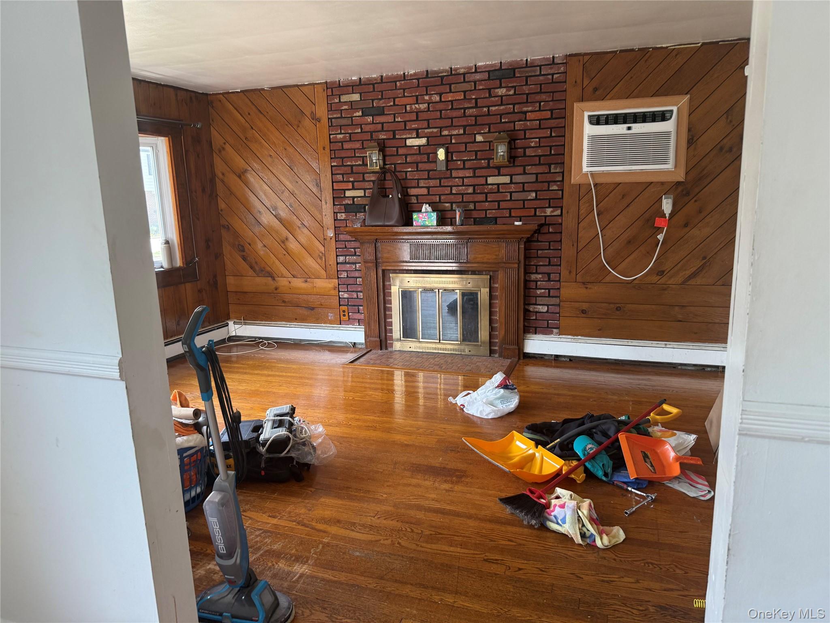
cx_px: 415
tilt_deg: -8.2
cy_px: 312
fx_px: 575
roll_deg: +2.7
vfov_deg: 56.8
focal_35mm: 24
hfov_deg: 71.6
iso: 125
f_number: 1.78
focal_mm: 6.76
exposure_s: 1/121
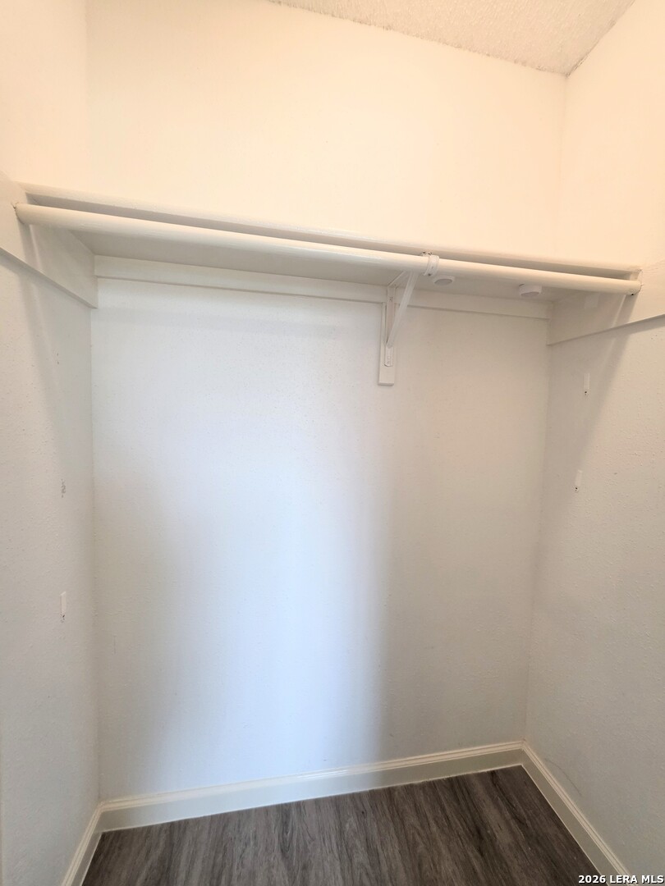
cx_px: 332
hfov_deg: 89.9
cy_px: 443
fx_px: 333
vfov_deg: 106.2
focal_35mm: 13
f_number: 1.9
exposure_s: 1/120
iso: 200
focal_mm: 2.2
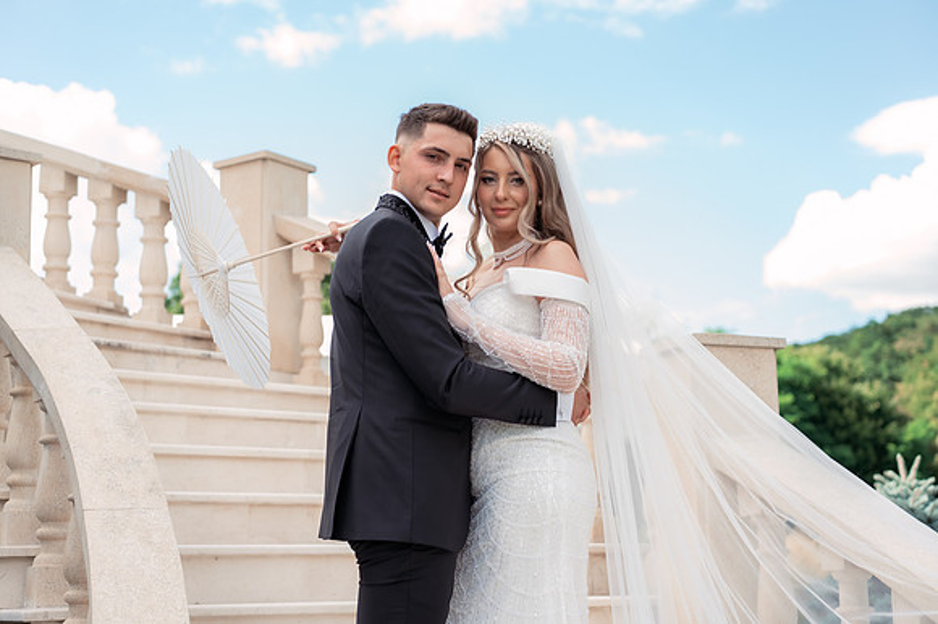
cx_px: 453
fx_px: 1380
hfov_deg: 37.5
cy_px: 313
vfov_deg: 25.5
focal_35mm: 53
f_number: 2.8
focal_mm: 50
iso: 160
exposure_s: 1/500
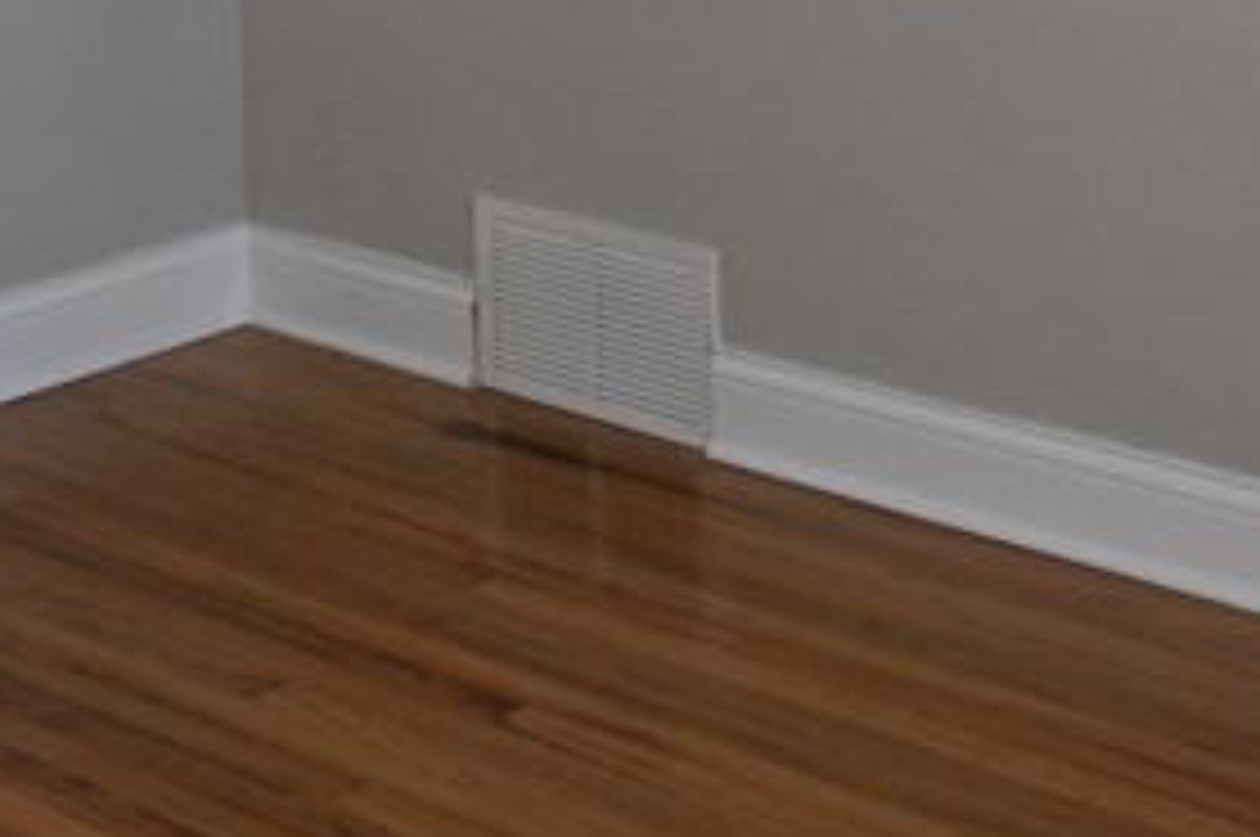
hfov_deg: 20.1
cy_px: -506
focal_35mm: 101
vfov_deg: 12.7
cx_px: 385
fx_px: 3531
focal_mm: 26
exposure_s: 1/60
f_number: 16
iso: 2000
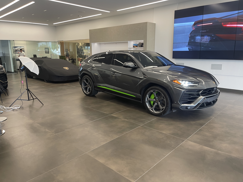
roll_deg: +0.0
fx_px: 183
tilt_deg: -11.6
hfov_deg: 67.3
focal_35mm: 26
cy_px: 91
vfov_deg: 53.1
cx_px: 122
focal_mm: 5.1
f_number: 1.6
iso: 80
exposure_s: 1/60
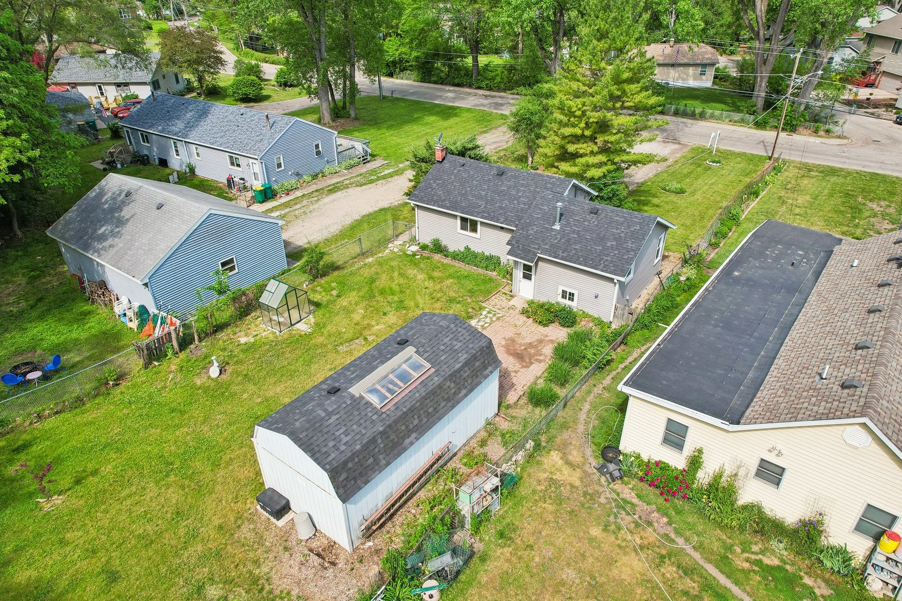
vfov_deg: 57.2
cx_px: 451
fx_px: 551
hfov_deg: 78.6
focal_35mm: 22
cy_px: 300
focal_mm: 8.4
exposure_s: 1/1500
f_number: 2.8
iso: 130
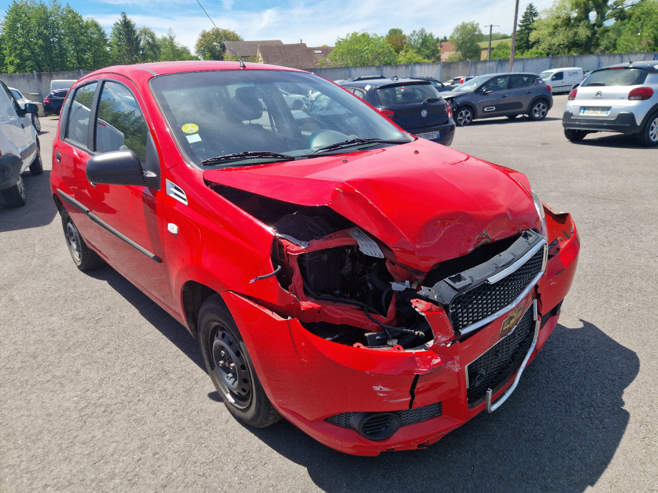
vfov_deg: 58.9
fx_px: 437
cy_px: 246
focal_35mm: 23
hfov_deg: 73.9
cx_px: 329
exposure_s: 1/1000
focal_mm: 5.4
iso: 50
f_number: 1.8
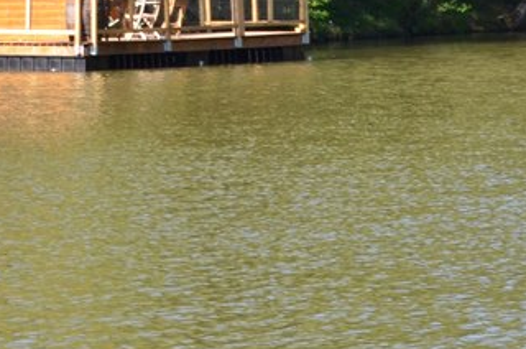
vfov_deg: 4.3
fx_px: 4550
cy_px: -270
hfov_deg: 6.6
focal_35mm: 312
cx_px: 59
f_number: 11
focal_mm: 52
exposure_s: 1/100
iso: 200
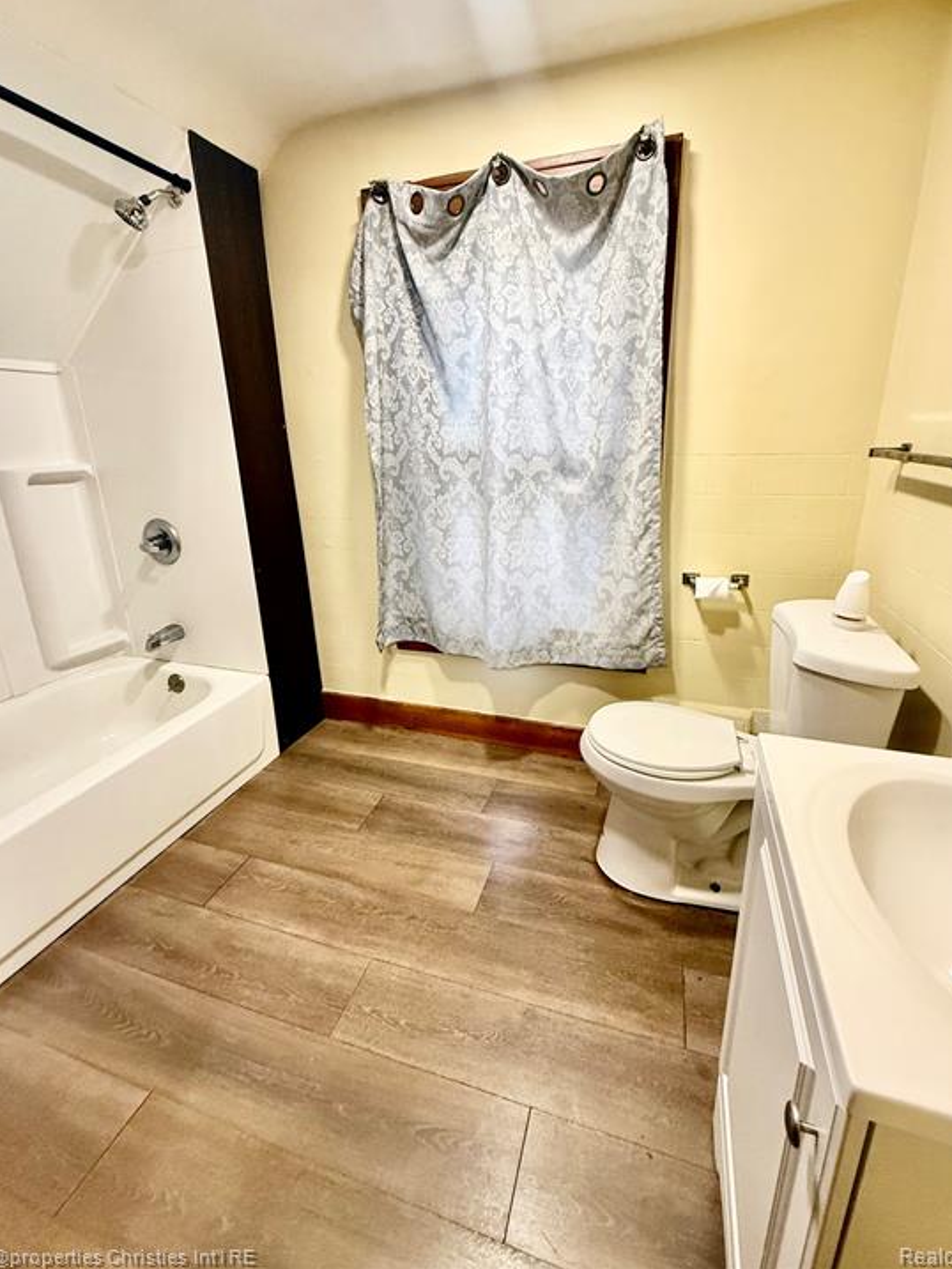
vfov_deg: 98.0
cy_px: 593
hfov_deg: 81.7
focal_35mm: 15
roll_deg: +0.9
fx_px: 550
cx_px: 495
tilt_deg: -15.0
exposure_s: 1/120
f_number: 2.2
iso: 320
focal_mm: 2.22
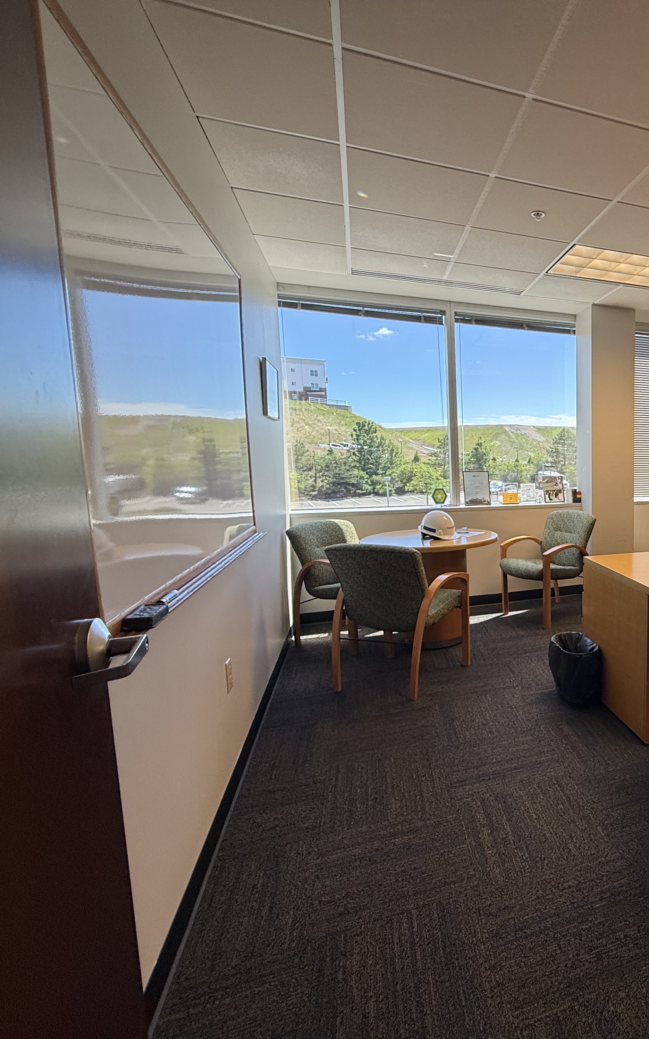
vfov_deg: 85.1
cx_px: 613
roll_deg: -0.7
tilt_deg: -5.8
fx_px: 566
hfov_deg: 50.9
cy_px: 523
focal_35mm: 20
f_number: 2.2
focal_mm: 2.22
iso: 80
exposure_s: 1/120
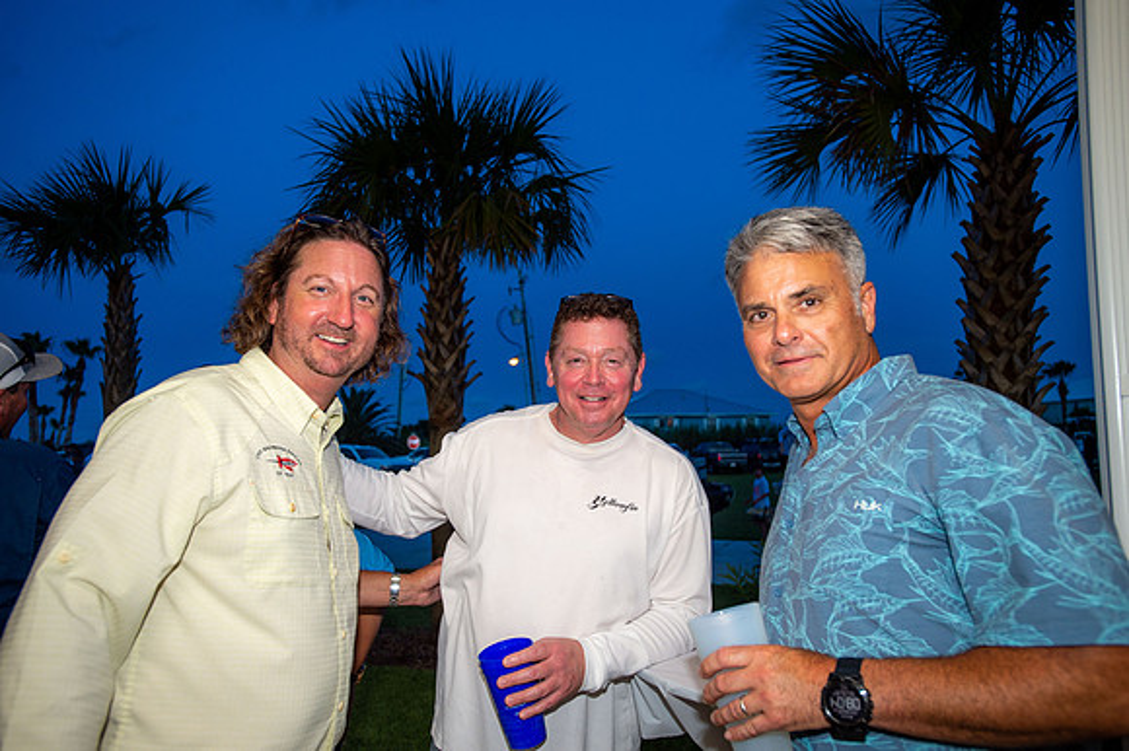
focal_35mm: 25
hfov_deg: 71.5
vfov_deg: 51.2
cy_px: 376
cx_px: 564
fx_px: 784
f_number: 4
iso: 640
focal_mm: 25
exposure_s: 1/100
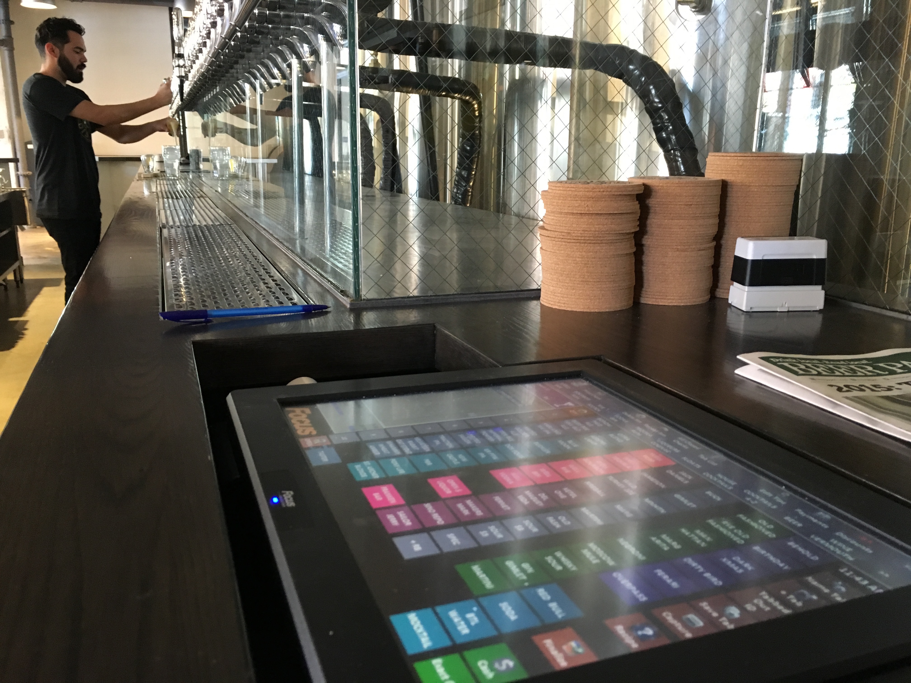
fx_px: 763
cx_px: 456
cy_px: 342
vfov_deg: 48.2
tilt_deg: -14.7
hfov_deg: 61.7
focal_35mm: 29
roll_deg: -1.7
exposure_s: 1/15
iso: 200
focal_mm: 4.15
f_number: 2.2
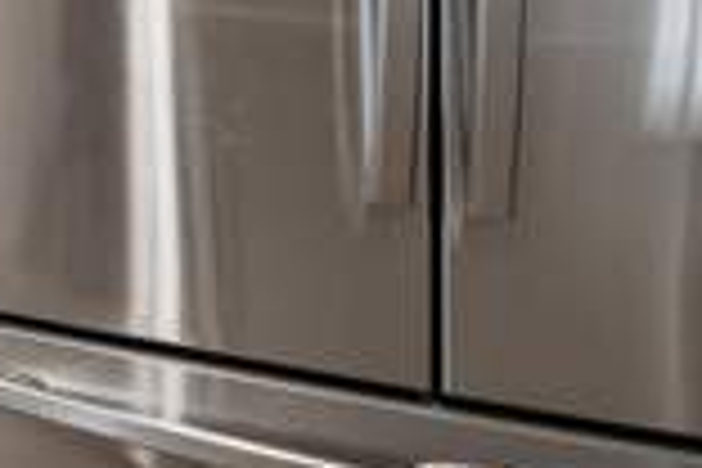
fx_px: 1404
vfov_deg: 17.0
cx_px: -1080
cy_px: -254
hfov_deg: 14.2
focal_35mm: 72
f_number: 9
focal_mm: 14
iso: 250
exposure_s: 1/2.5
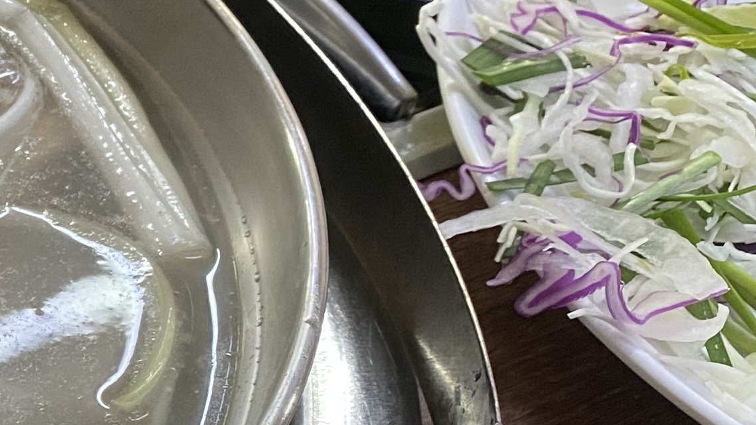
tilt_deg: -45.1
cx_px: -456
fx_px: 2025
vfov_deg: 12.0
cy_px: 321
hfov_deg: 18.2
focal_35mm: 101
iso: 160
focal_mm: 4.25
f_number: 1.8
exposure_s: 1/60
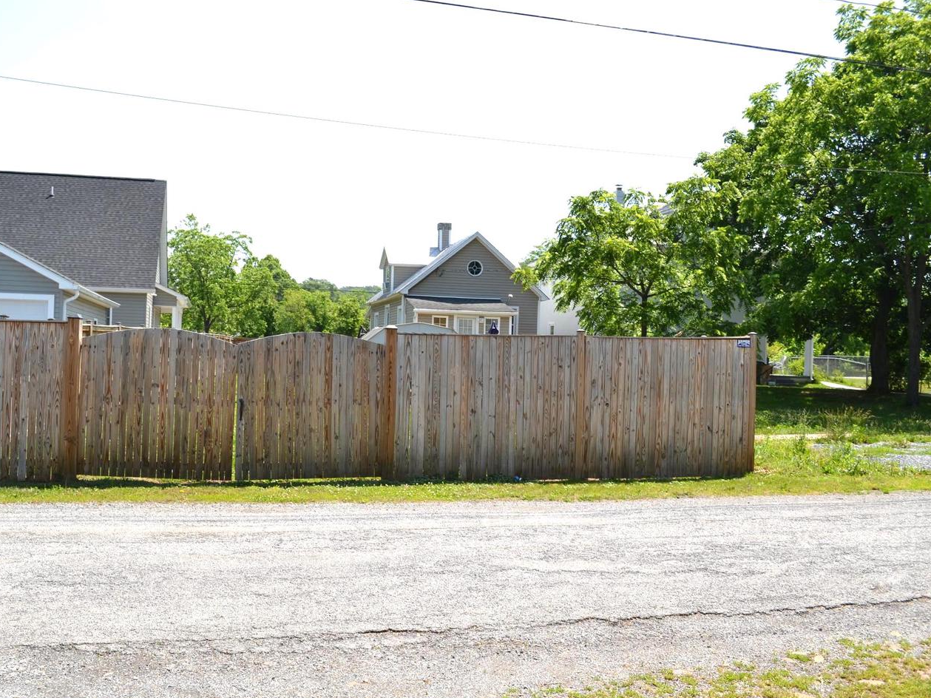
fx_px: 887
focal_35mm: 33
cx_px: 404
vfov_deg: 42.9
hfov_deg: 55.2
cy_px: 353
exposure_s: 1/200
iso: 100
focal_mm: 20
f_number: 7.1
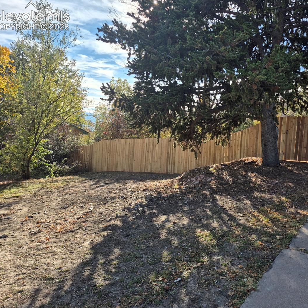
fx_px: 282
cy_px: 152
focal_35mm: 28
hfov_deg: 56.3
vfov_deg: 57.3
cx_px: 201
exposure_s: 1/1080
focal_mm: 5.4
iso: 25
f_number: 1.8
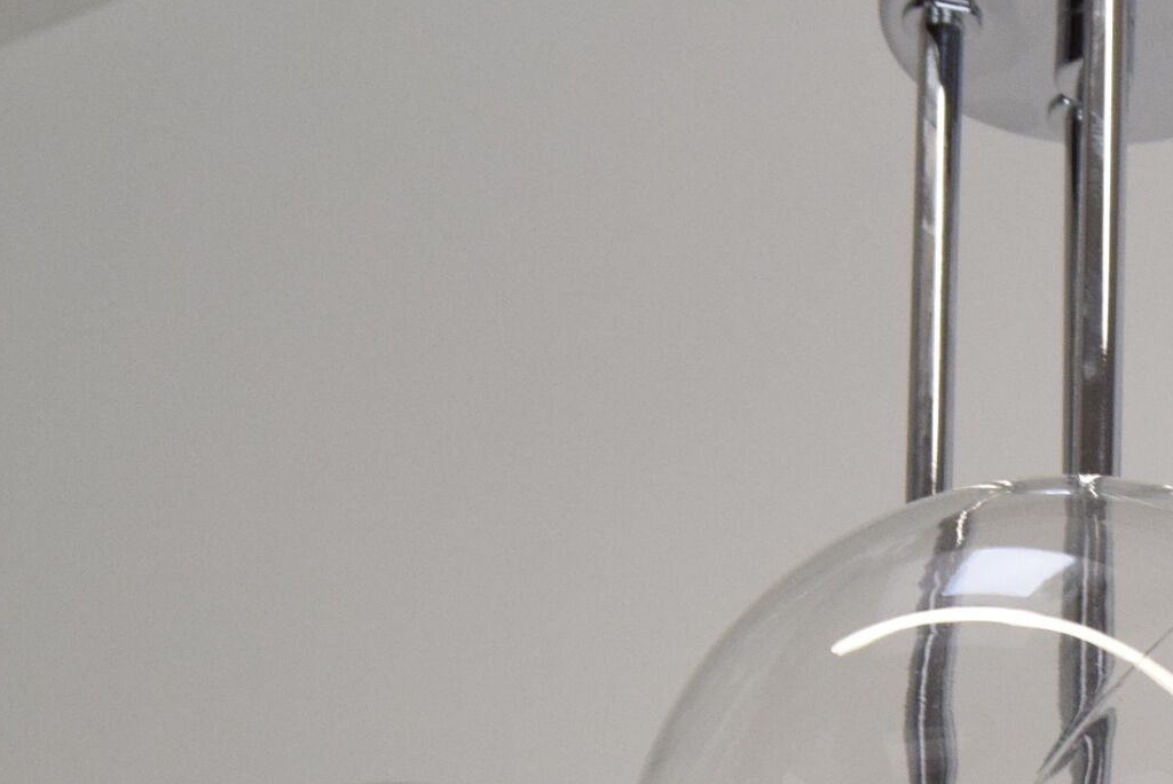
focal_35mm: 114
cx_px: 1172
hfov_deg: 17.5
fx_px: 3716
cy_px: 914
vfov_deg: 11.8
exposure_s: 1/320
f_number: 9
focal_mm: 26
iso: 1600
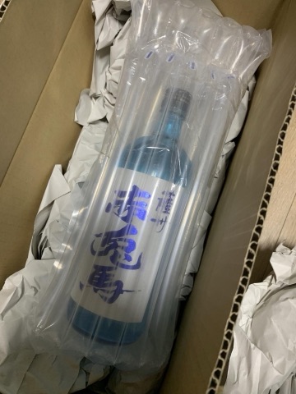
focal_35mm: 26
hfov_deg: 53.1
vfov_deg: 67.3
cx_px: 148
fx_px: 296
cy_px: 197
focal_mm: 4.25
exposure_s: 1/60
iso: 160
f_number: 1.8
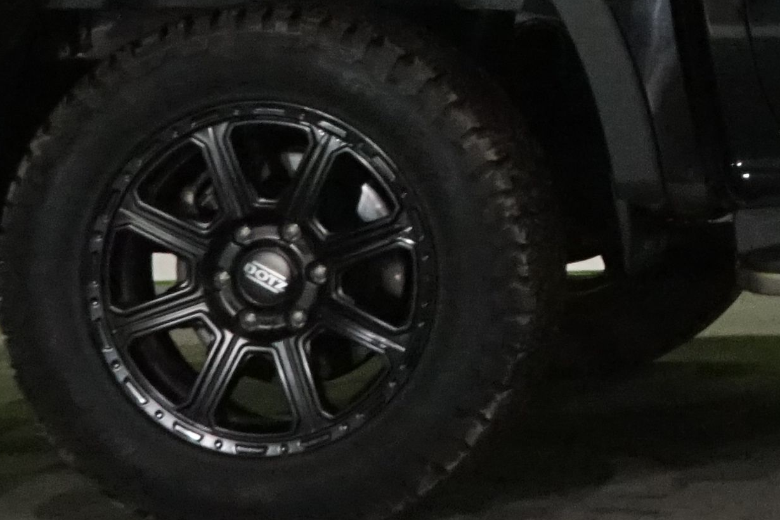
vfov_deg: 6.8
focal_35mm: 200
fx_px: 4333
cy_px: -270
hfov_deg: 9.8
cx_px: 1339
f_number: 13
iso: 6400
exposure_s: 1/80
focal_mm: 41
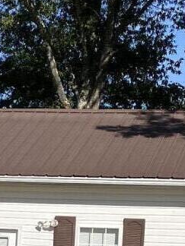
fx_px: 1233
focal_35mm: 173
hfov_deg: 8.4
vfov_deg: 11.1
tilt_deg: +1.8
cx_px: -93
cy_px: 330
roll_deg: -3.2
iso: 32
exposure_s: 1/2315
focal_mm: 3.99
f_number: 1.8
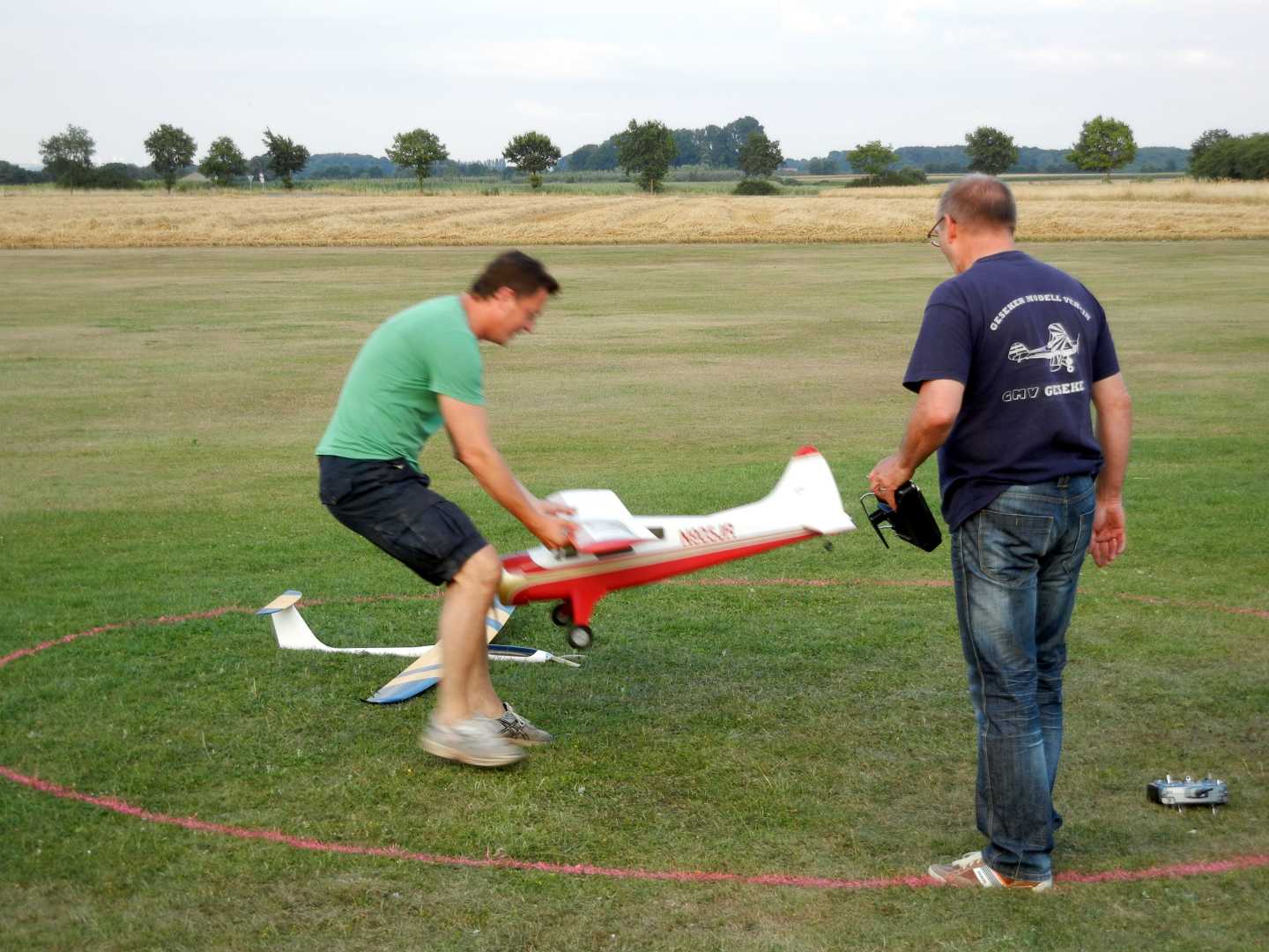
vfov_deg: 19.1
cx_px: 634
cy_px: 476
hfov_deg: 25.3
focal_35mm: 77
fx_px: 2823
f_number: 4.3
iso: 160
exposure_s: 1/95.8
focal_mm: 13.9
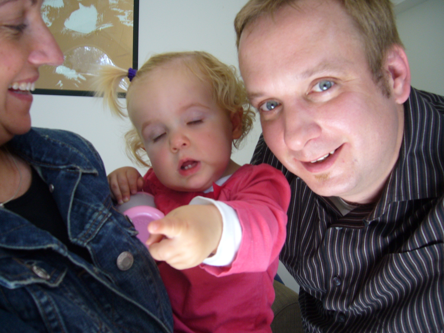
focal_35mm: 35
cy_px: 166
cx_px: 222
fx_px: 449
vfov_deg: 40.7
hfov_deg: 52.6
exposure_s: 1/30
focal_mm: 5.8
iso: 100
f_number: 2.8
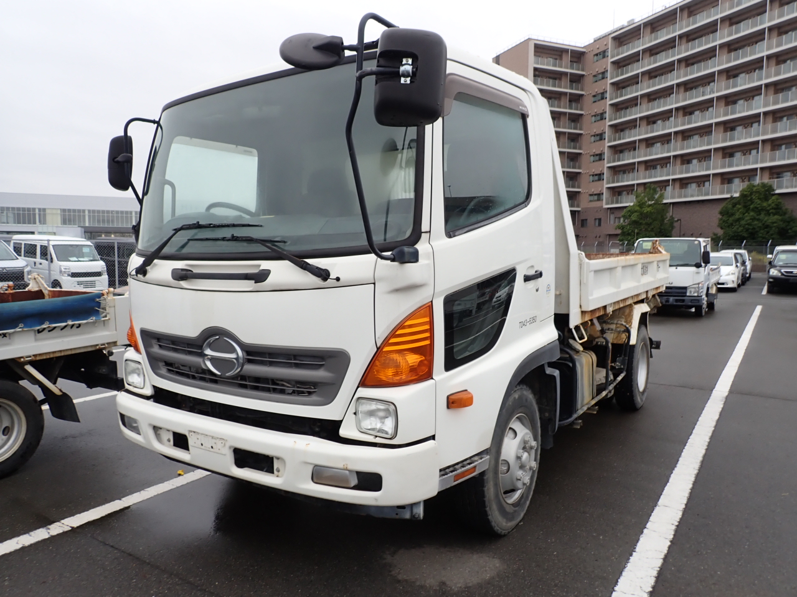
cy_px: 298
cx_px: 398
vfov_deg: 54.9
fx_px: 576
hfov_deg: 69.4
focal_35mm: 25
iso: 100
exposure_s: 1/100
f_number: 2.8
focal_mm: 4.5
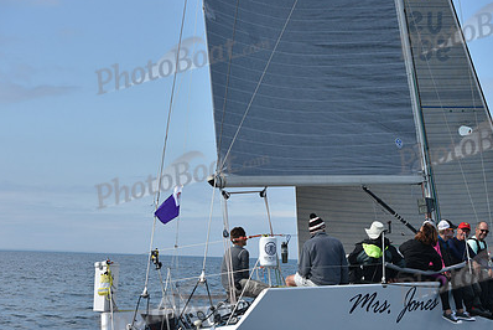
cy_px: 224
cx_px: 334
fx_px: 1398
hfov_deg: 19.9
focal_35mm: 102
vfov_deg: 13.4
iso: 250
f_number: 6.3
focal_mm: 70
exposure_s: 1/1600
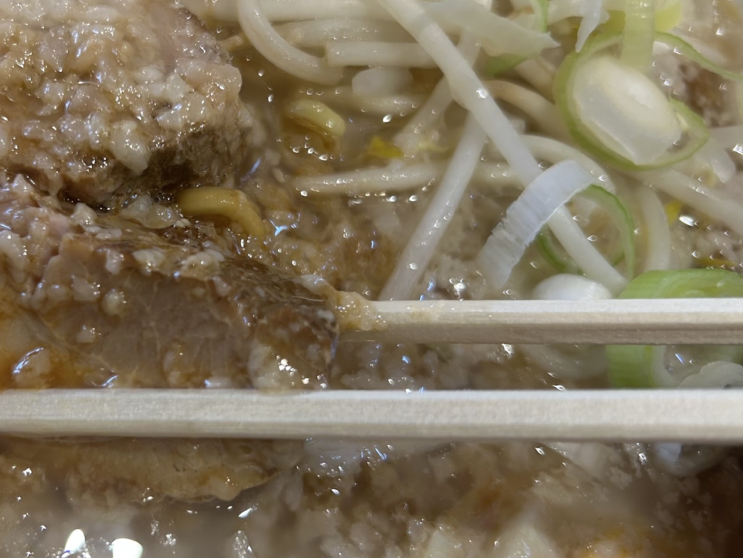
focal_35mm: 42
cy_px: 265
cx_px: 165
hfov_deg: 43.0
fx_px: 902
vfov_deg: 34.4
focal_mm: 5.7
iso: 50
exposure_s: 1/100
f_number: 1.5
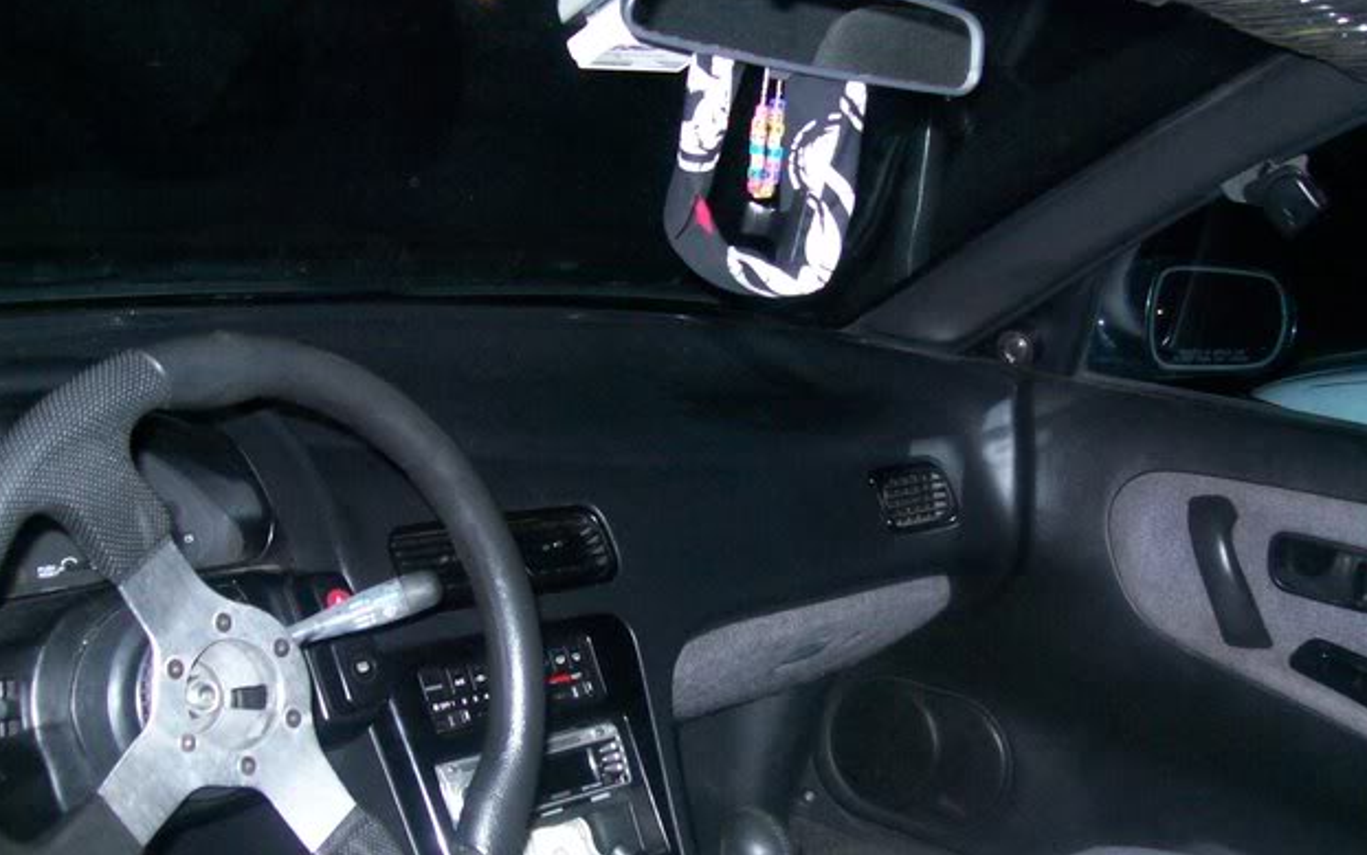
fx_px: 1826
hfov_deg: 40.9
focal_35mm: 49
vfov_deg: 26.2
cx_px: 788
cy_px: 566
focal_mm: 6
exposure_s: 1/64
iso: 200
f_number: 2.7
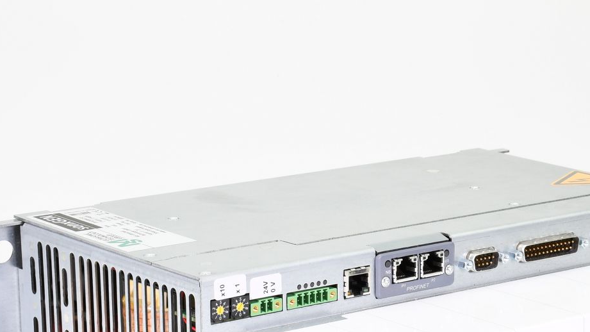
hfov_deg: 16.4
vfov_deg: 9.2
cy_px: 327
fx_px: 2049
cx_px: 381
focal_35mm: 131
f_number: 14
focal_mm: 36
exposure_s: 1/25
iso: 250
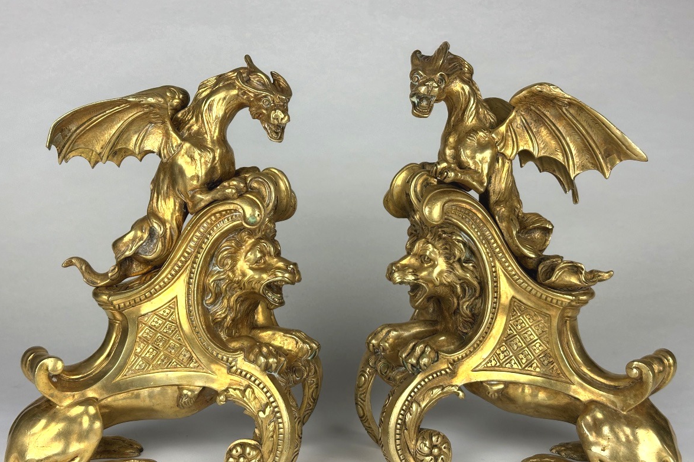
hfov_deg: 38.9
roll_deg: -0.1
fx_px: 983
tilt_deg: -9.2
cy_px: 244
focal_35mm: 51
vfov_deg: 26.5
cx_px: 341
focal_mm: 6.86
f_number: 1.78
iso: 50
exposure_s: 1/100
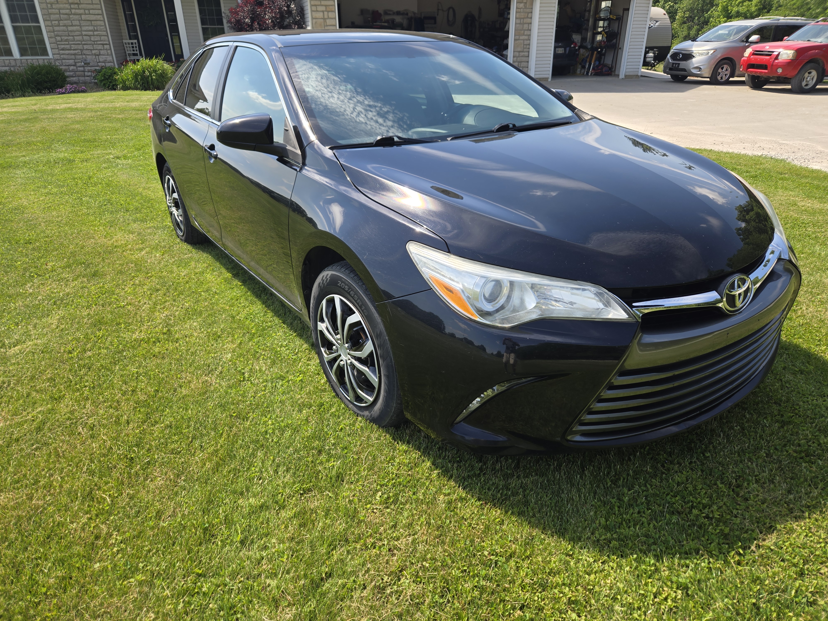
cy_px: 310
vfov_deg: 58.9
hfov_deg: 73.9
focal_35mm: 23
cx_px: 414
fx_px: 550
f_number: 1.8
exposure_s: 1/820
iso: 25
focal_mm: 5.4
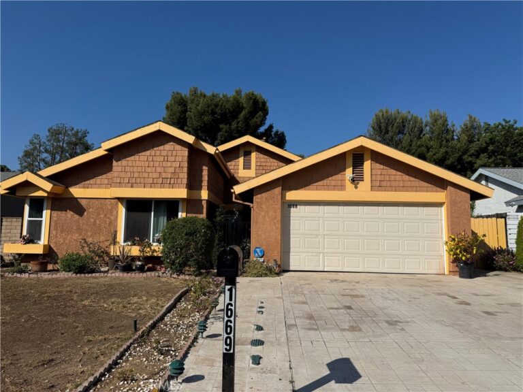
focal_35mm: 24
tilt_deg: +5.5
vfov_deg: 56.8
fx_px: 363
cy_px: 196
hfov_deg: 71.6
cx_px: 262
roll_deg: -1.2
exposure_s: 1/9009
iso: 80
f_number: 1.78
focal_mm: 6.76
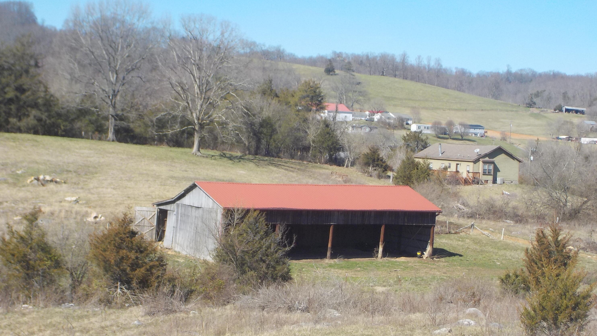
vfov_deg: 15.5
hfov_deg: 27.2
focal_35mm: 78
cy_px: 224
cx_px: 298
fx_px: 1235
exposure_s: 1/400
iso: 125
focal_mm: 9.7
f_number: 5.3
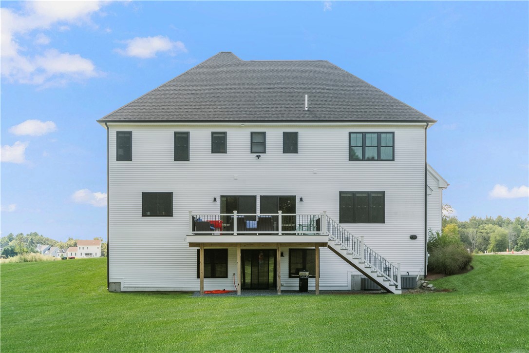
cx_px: 264
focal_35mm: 33
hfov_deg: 57.2
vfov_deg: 40.0
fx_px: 485
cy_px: 176
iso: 400
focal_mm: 22
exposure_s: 1/80
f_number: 14
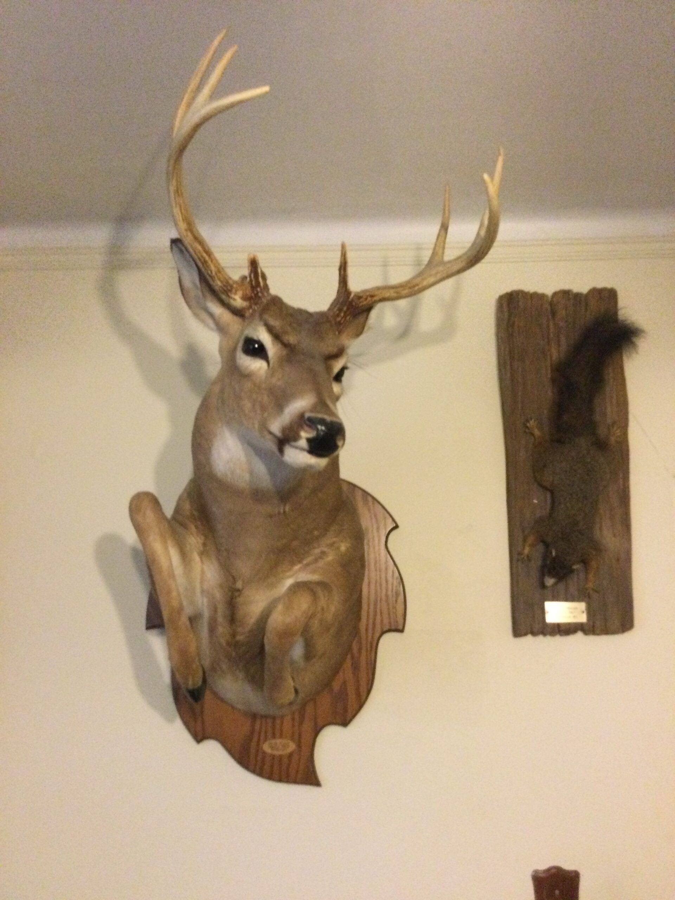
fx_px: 806
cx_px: 338
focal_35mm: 31
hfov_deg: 45.4
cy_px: 450
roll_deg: +0.0
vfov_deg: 58.4
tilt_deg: +8.5
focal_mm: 3.3
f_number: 2.4
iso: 250
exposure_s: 1/15
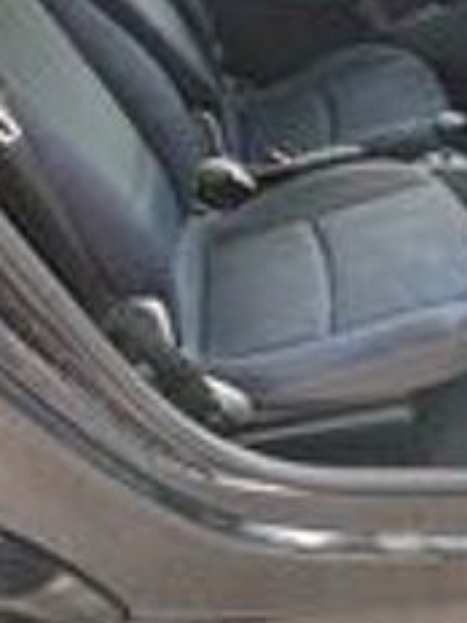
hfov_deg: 31.1
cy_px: 141
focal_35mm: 46
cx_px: 330
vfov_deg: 39.9
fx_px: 827
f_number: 1.8
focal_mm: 4.69
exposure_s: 1/120
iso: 64
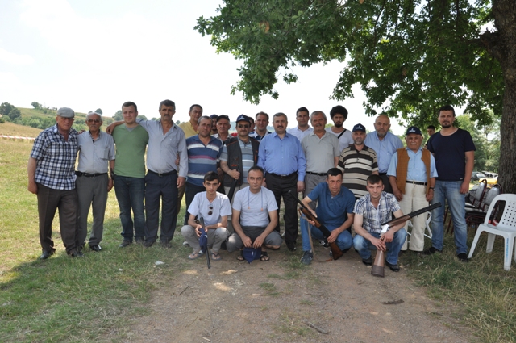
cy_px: 172
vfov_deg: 41.6
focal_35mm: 32
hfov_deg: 59.6
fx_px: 451
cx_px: 258
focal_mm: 21
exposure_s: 1/200
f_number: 9
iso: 200
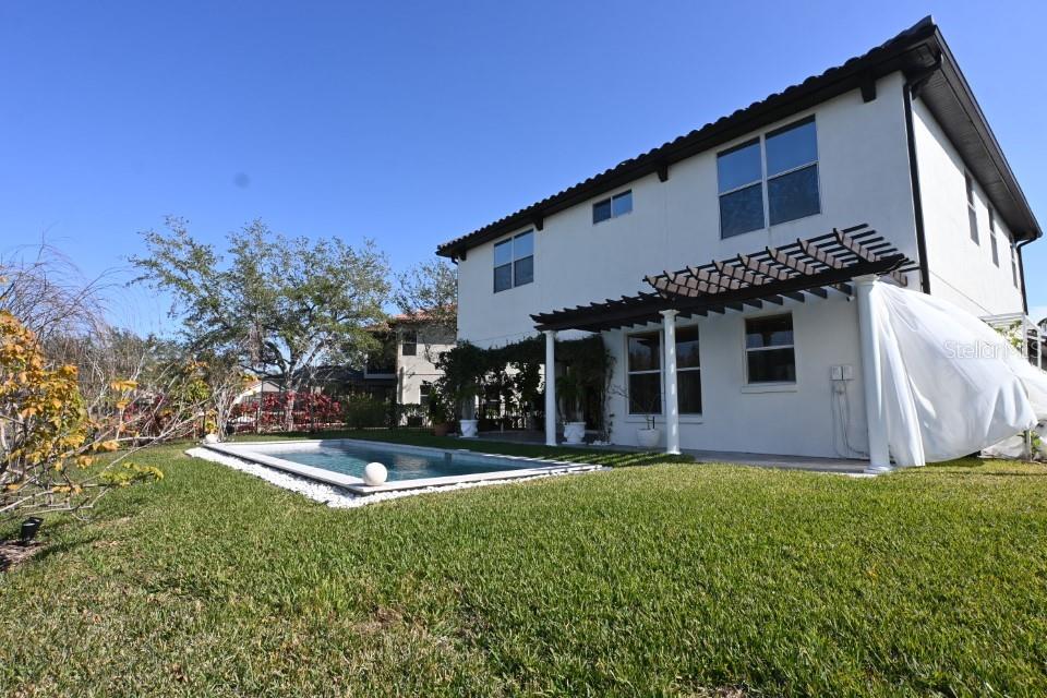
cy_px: 349
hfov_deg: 90.0
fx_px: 523
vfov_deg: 67.4
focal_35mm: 18
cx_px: 524
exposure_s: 1/200
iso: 100
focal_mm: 12
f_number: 9
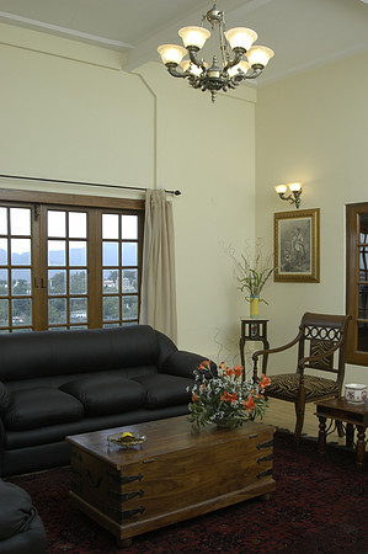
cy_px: 277
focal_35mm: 36
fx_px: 553
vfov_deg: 53.2
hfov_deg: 36.8
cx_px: 184
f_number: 11
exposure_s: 1/25
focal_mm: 24
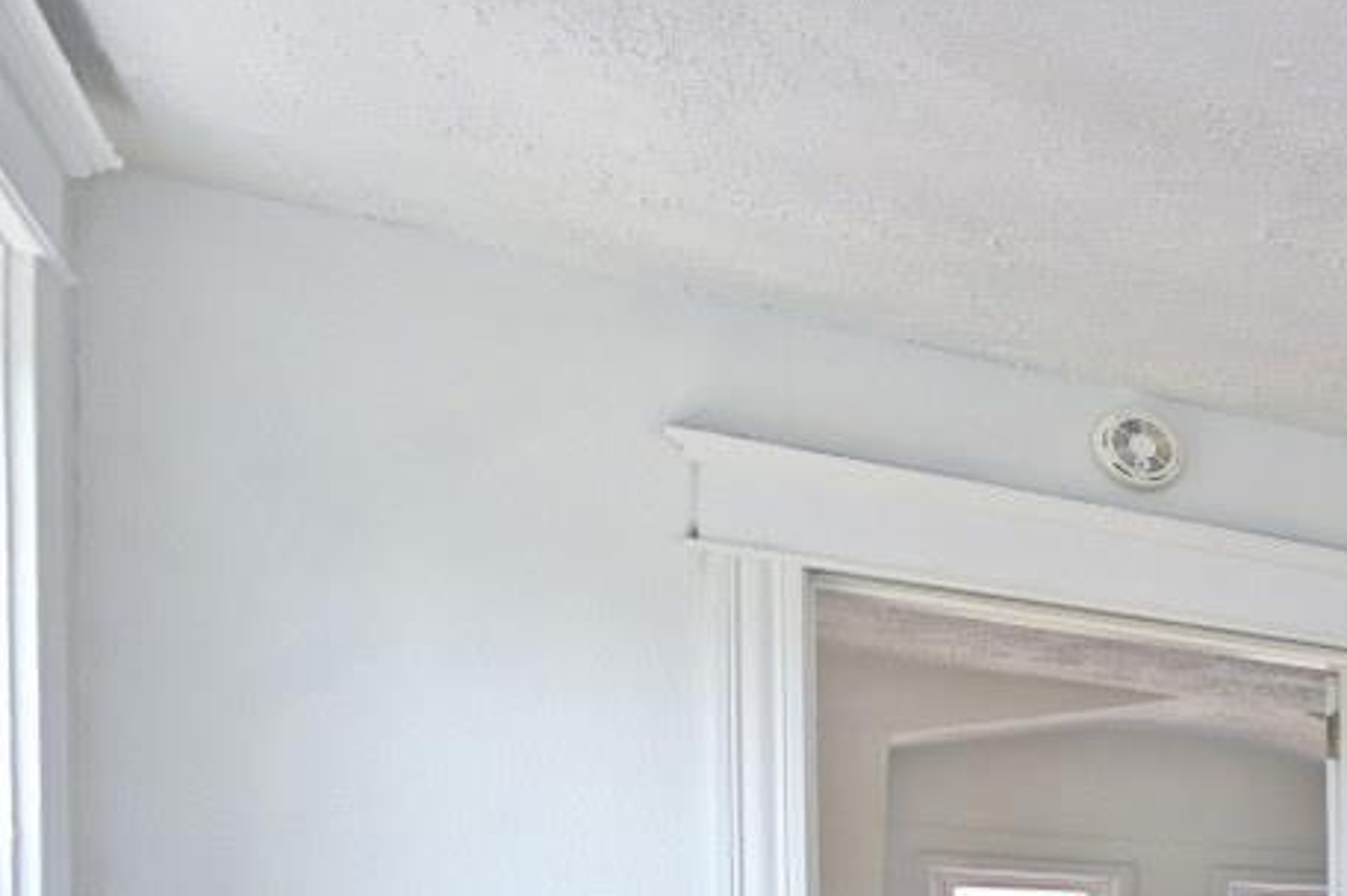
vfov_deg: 26.4
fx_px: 1720
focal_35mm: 46
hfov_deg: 25.8
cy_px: 1035
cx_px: 2187
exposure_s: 1/125
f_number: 5.6
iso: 200
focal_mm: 14
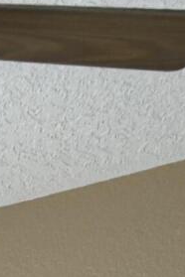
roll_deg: -1.8
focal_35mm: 194
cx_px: -445
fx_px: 1495
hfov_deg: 6.3
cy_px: 797
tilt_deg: -5.7
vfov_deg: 8.9
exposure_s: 1/121
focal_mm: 5.96
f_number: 1.6
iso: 64
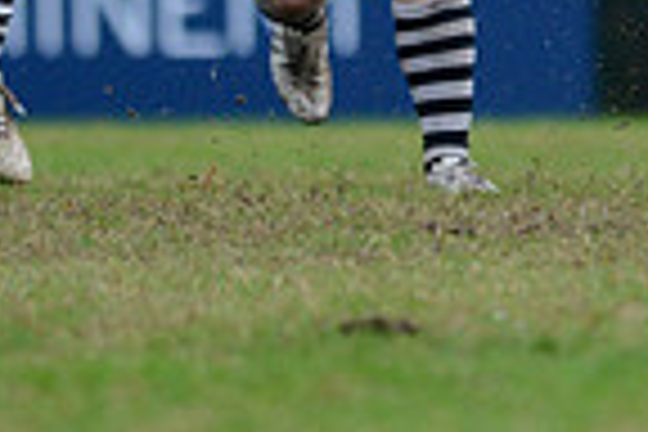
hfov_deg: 1.2
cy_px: -412
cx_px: 904
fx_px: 30436
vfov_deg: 0.8
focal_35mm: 1691
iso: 2200
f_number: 4
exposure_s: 1/500
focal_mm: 420
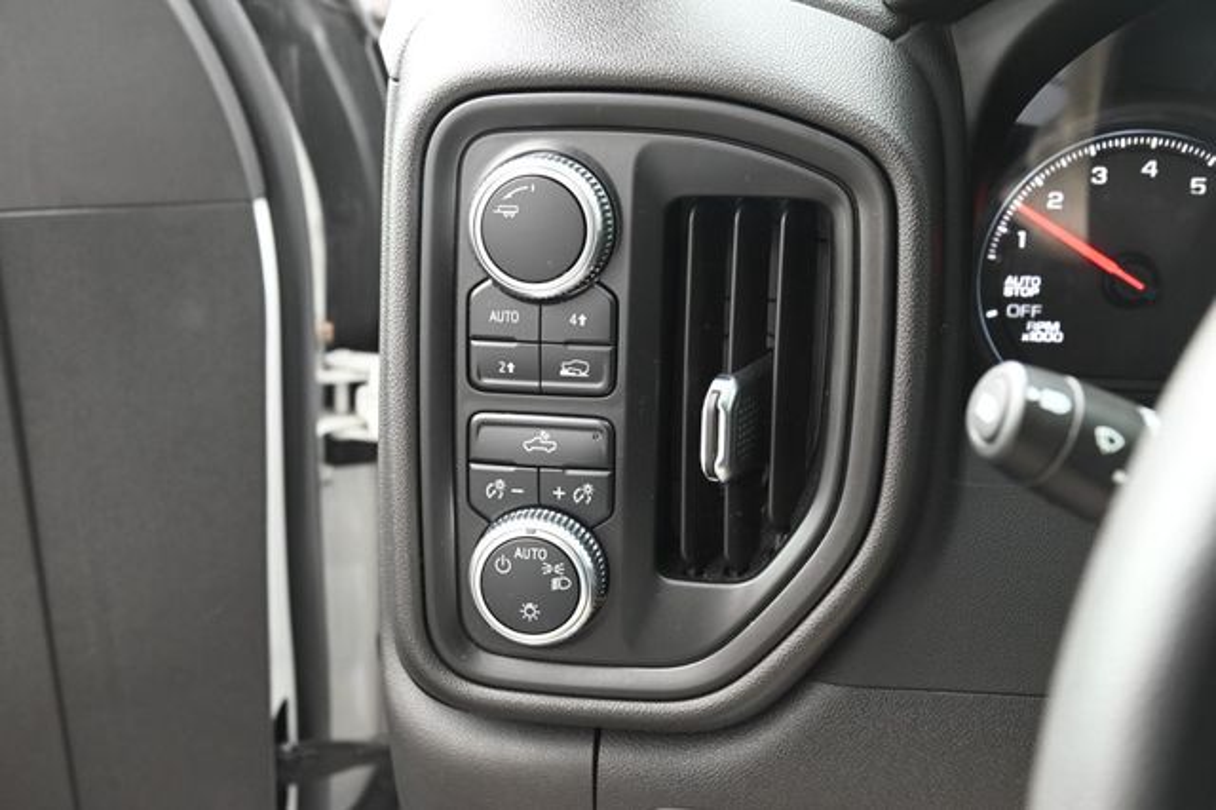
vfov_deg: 33.4
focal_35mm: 40
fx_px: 1350
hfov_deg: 48.5
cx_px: 608
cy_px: 405
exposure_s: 1/60
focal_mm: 40
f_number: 7.1
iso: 3600
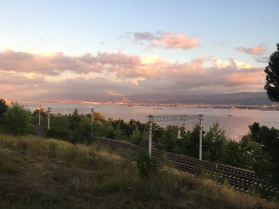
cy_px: 104
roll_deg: -1.8
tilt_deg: +0.3
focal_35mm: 29
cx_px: 140
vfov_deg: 48.3
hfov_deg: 61.6
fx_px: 234
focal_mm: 4.15
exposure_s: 1/100
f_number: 2.2
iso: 25
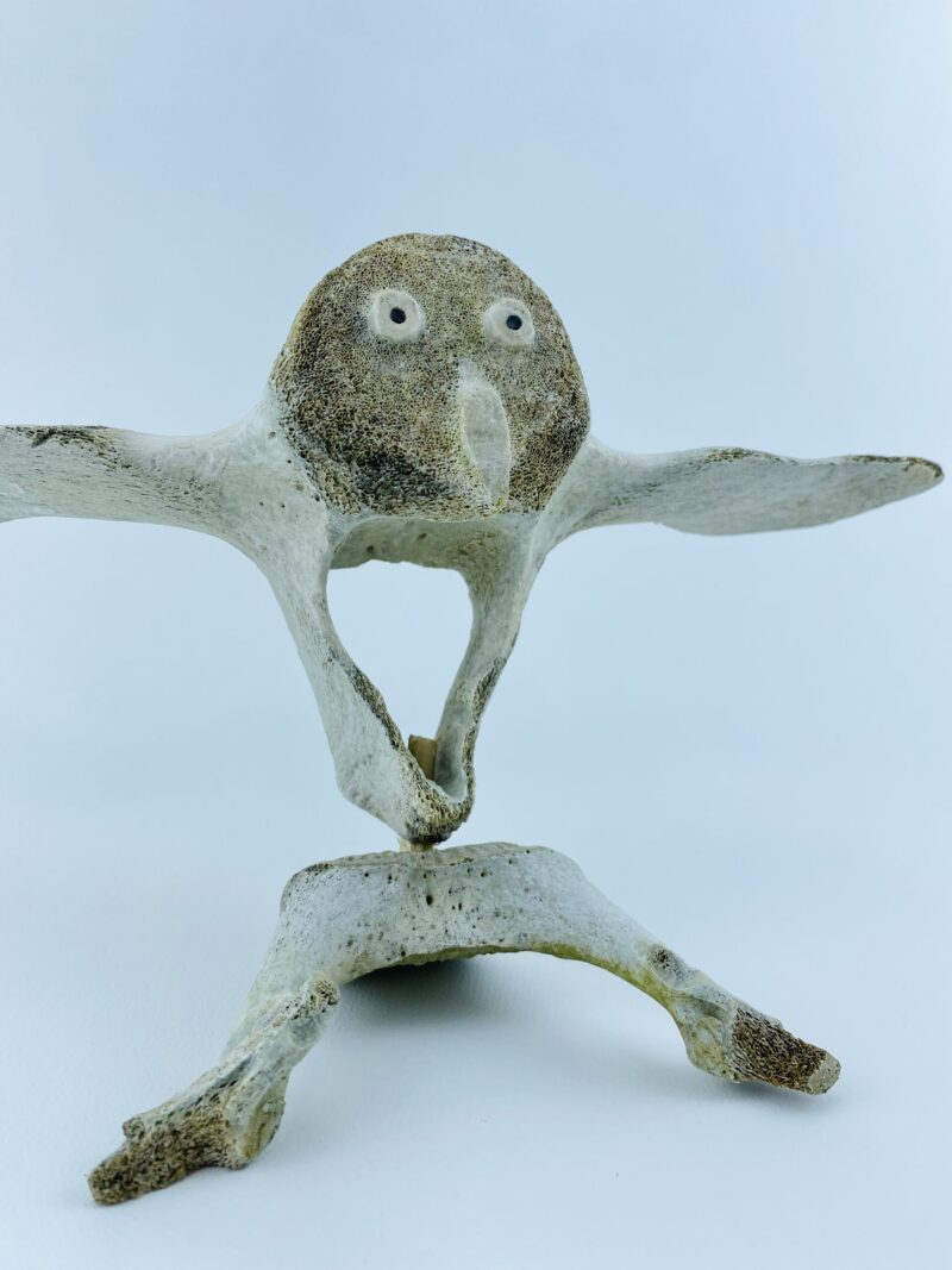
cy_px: 635
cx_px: 476
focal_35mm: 26
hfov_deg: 53.1
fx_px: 954
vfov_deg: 67.3
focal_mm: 4.25
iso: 32
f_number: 1.8
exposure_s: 1/816
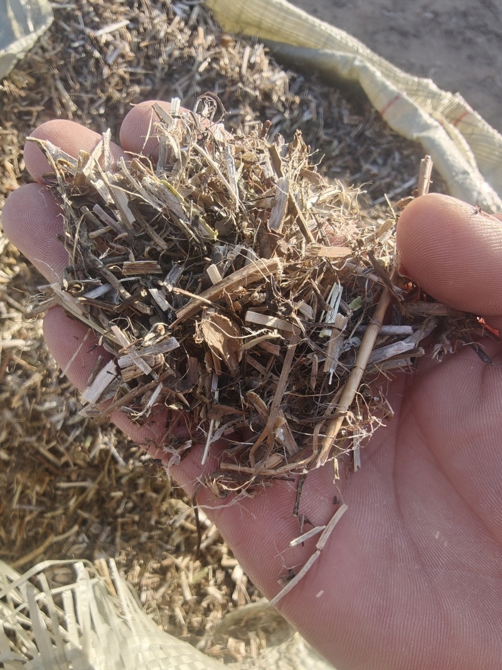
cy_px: 335
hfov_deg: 58.9
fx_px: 445
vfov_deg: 73.9
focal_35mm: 23
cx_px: 251
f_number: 2
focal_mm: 2.3
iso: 125
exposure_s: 1/200
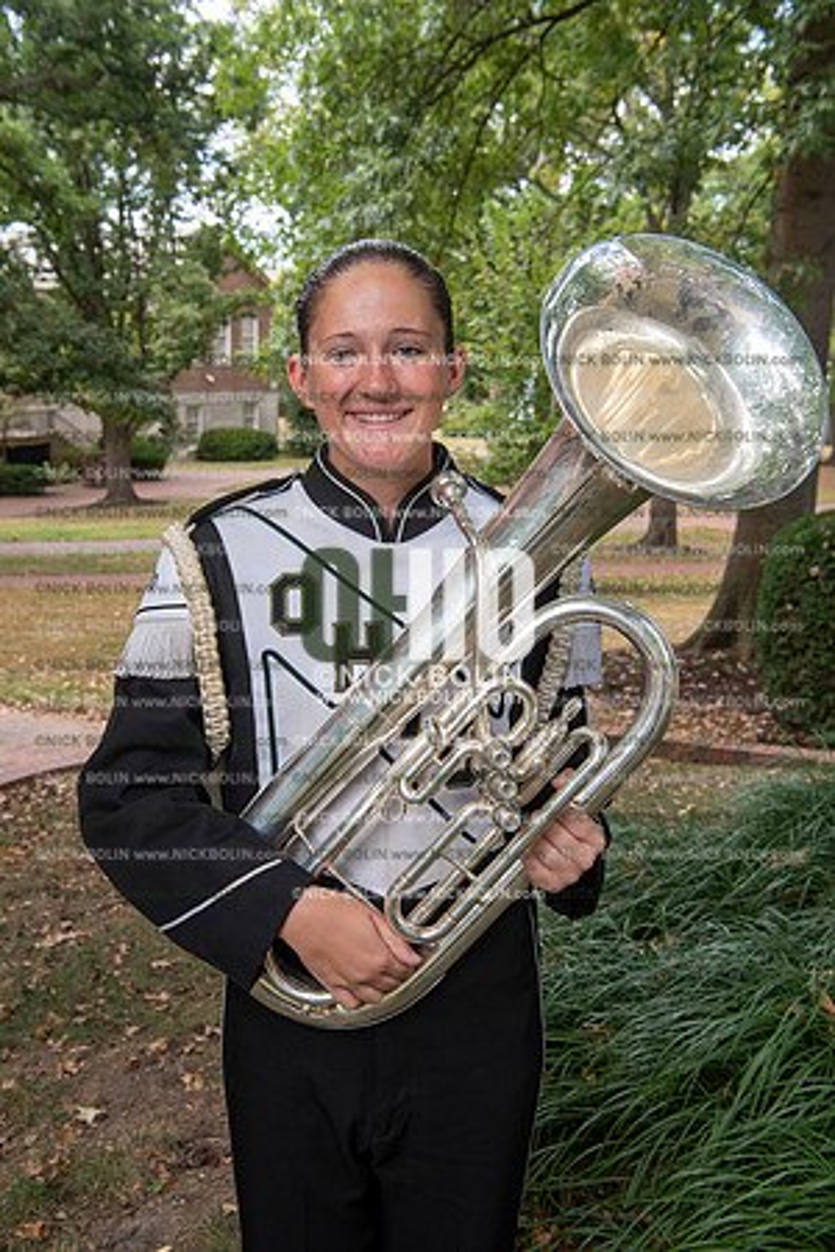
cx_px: 418
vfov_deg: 48.5
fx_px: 1392
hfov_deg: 33.4
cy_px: 626
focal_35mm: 40
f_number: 8
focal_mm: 40
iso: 500
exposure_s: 1/100
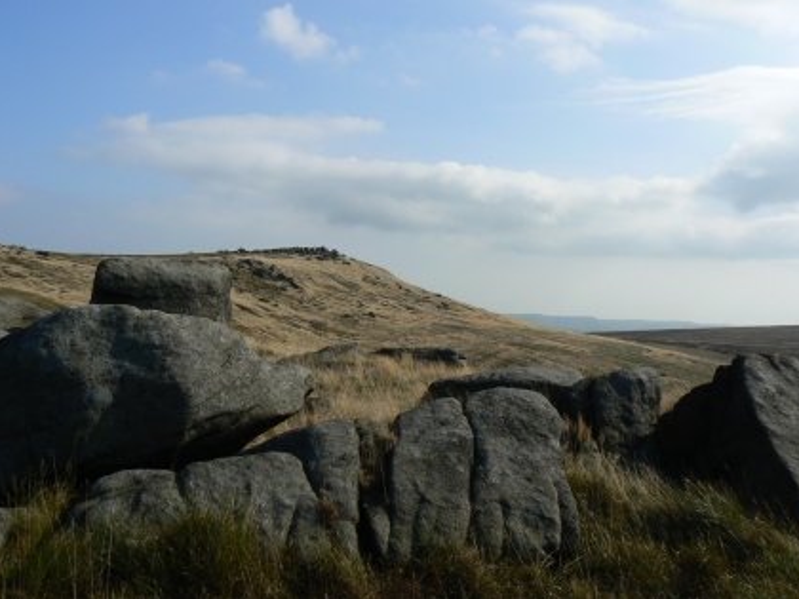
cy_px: 293
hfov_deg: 50.1
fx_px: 854
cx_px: 405
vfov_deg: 38.7
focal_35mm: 37
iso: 80
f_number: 8
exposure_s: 1/500
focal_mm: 6
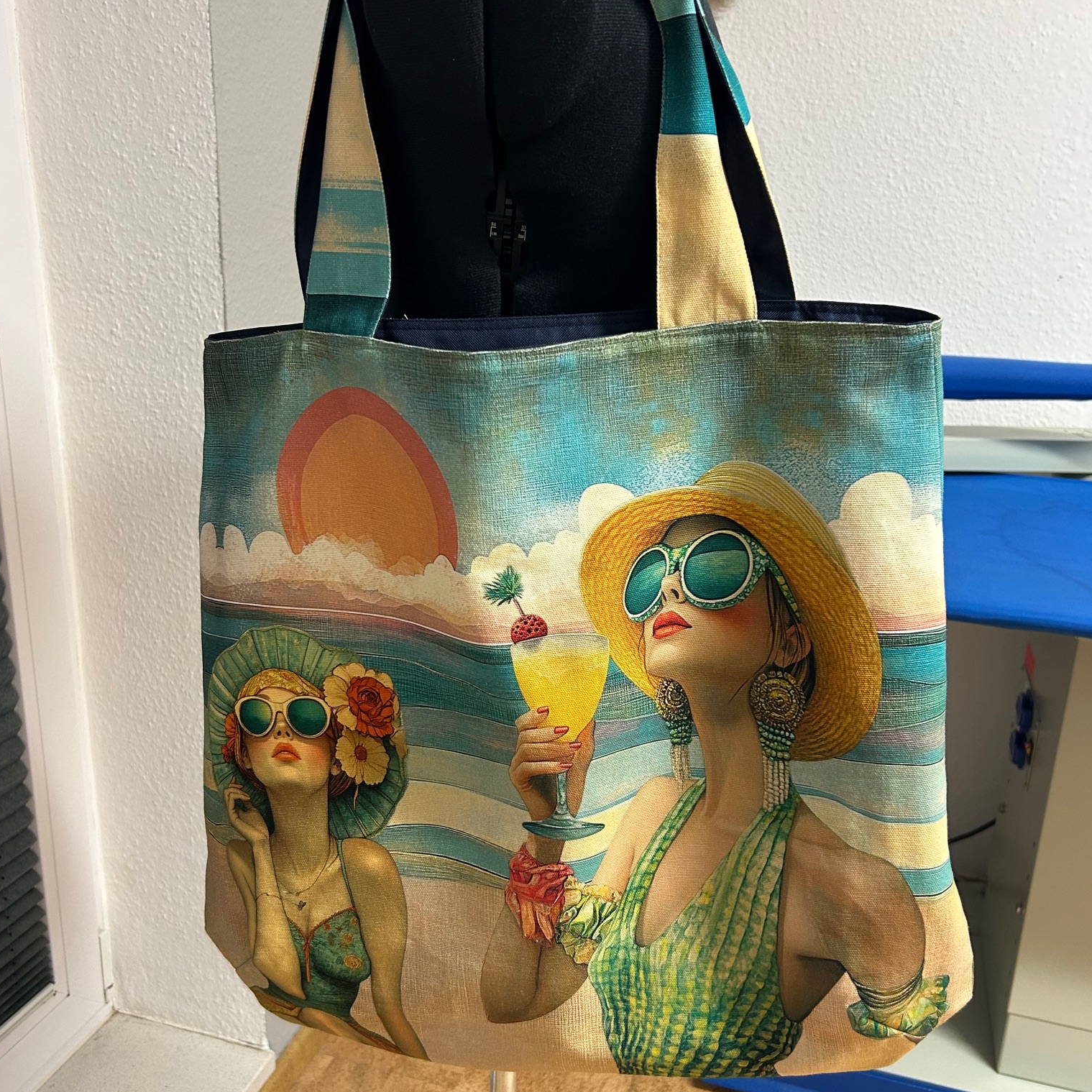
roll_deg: -2.3
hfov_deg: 52.5
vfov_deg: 52.5
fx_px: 1106
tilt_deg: -16.8
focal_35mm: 31
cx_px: 544
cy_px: 540
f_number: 1.5
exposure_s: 1/50
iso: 160
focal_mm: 5.7
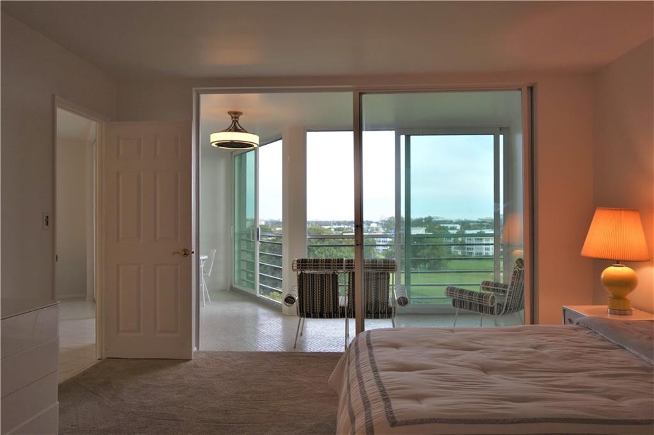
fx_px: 508
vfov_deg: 46.4
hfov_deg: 65.5
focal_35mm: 28
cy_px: 218
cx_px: 327
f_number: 2.5
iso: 125
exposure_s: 1/100
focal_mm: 10.4
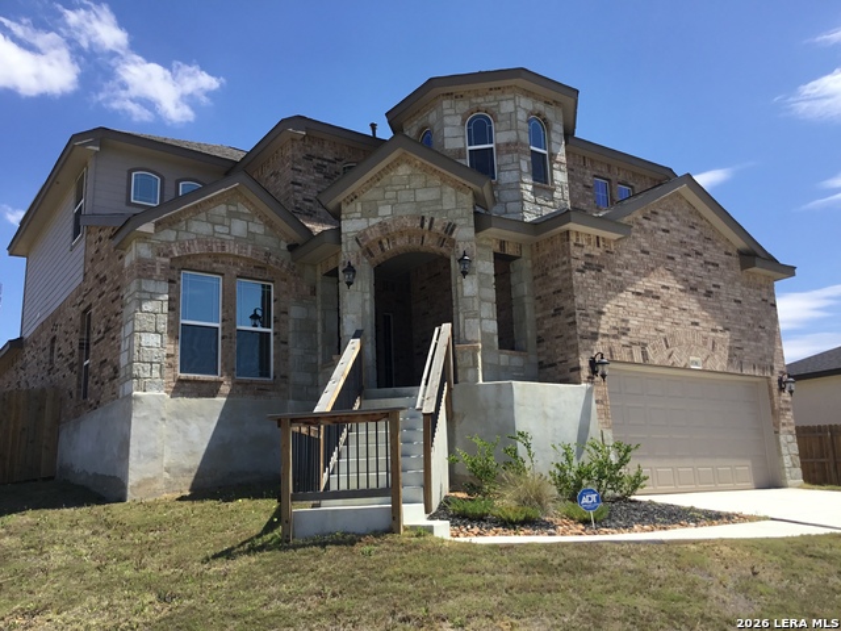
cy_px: 316
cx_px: 420
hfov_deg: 58.4
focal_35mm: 31
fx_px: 753
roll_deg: +1.4
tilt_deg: +12.8
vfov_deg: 45.4
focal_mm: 3.3
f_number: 2.4
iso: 25
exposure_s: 1/1164
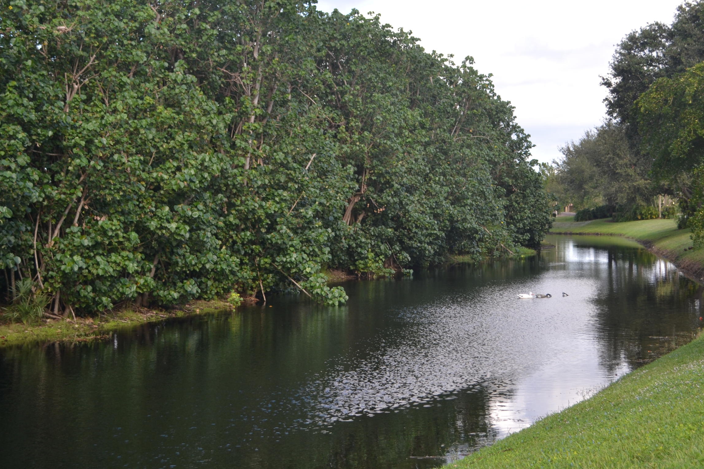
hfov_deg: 31.7
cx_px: 446
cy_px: 243
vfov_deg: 21.6
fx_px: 1232
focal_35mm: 63
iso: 100
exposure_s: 1/200
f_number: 4.8
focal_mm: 32
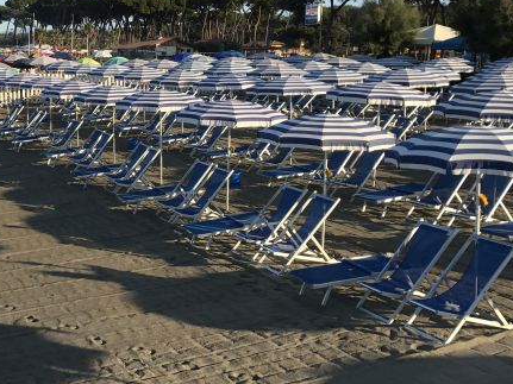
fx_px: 770
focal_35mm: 52
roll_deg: -1.3
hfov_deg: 35.6
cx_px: 98
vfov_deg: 27.9
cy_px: 133
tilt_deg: -5.3
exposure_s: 1/1546
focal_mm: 3.99
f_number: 1.8
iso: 20
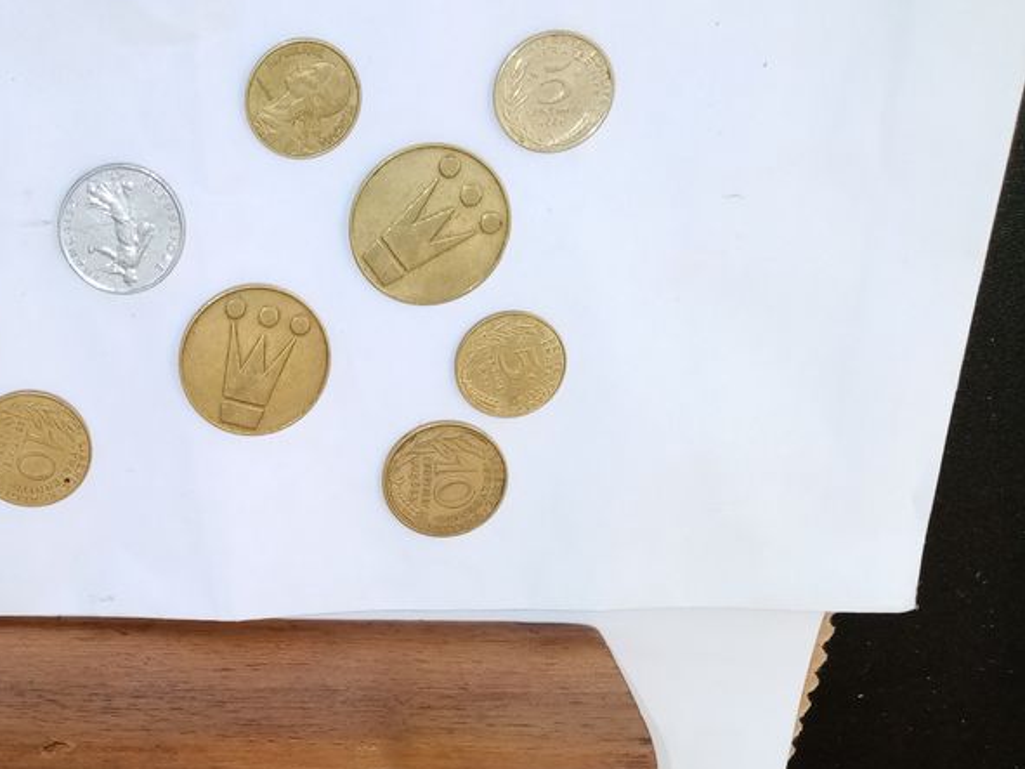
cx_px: 173
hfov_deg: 40.8
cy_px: 540
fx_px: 1303
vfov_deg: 32.5
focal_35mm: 44
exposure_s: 1/175
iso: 100
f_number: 1.8
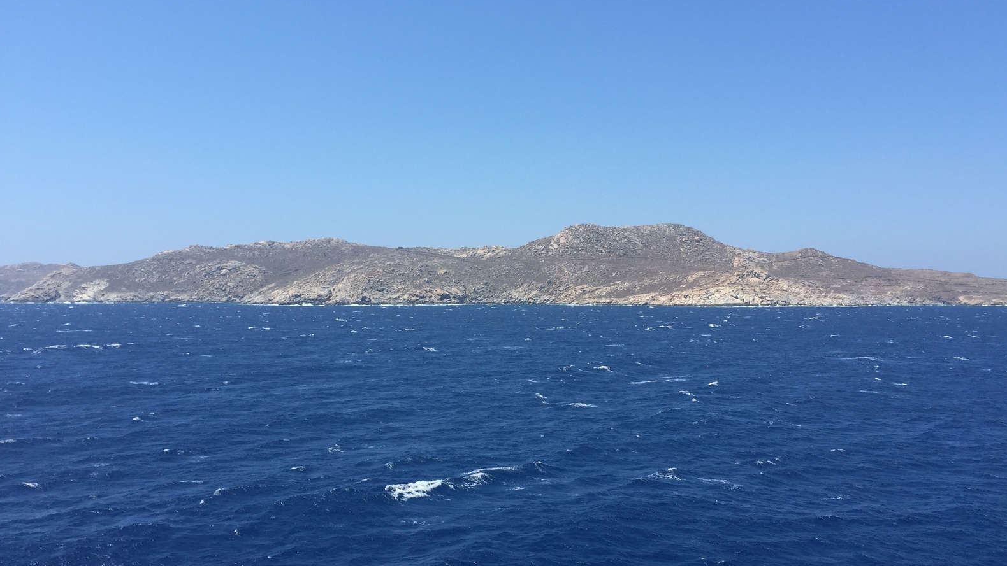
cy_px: 306
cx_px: 505
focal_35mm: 32
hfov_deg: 61.0
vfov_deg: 36.7
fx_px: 855
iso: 32
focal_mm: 4.15
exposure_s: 1/1647
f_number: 2.2
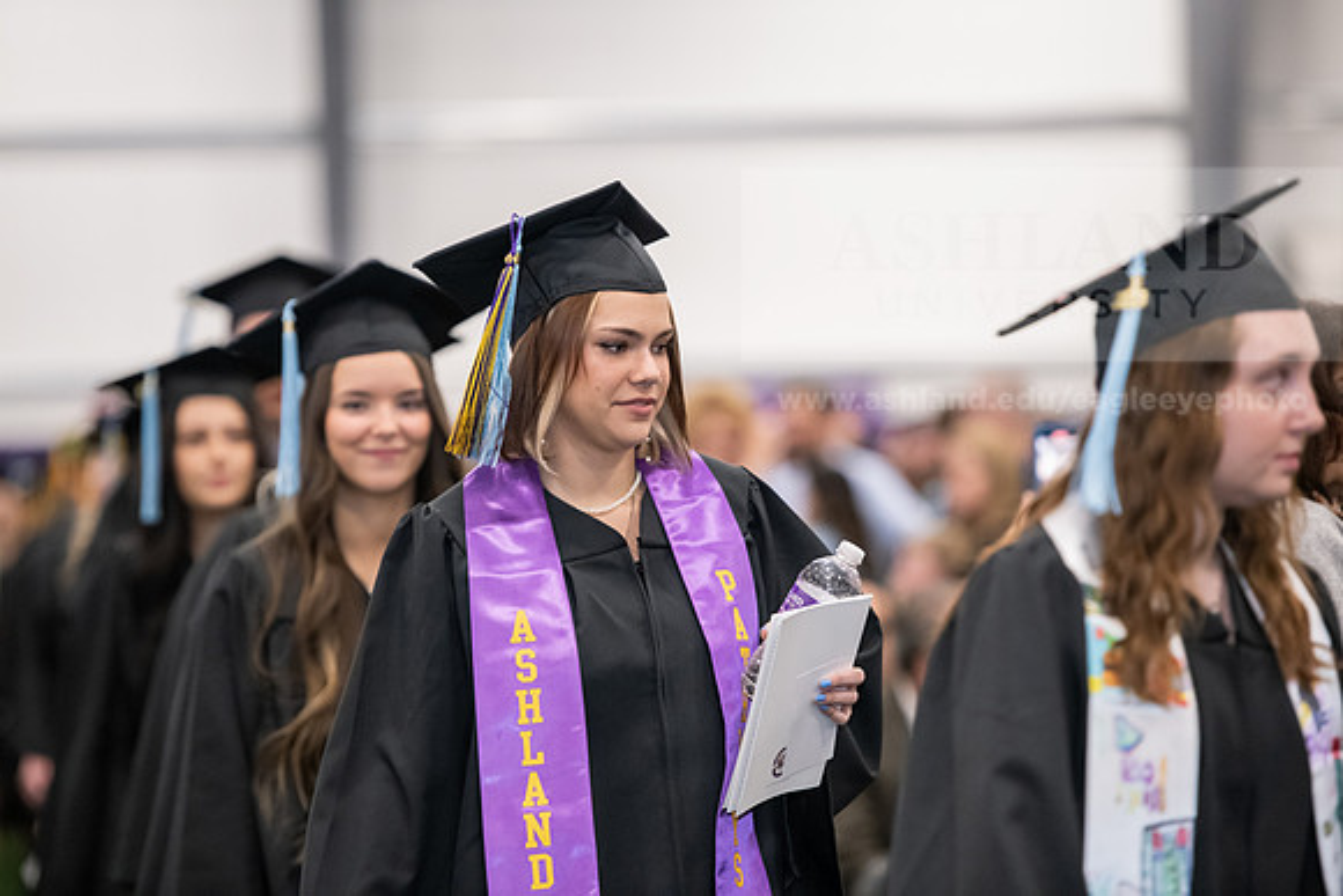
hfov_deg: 11.7
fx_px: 6530
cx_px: 672
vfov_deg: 7.9
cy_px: 448
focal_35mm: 175
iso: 3200
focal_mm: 175
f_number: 3.2
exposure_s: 1/200
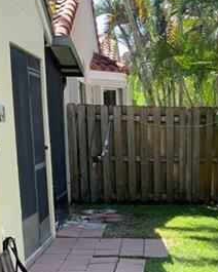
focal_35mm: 82
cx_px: 216
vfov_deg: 22.1
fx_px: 661
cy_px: 296
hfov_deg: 18.3
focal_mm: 3
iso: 16
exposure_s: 1/386
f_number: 1.8
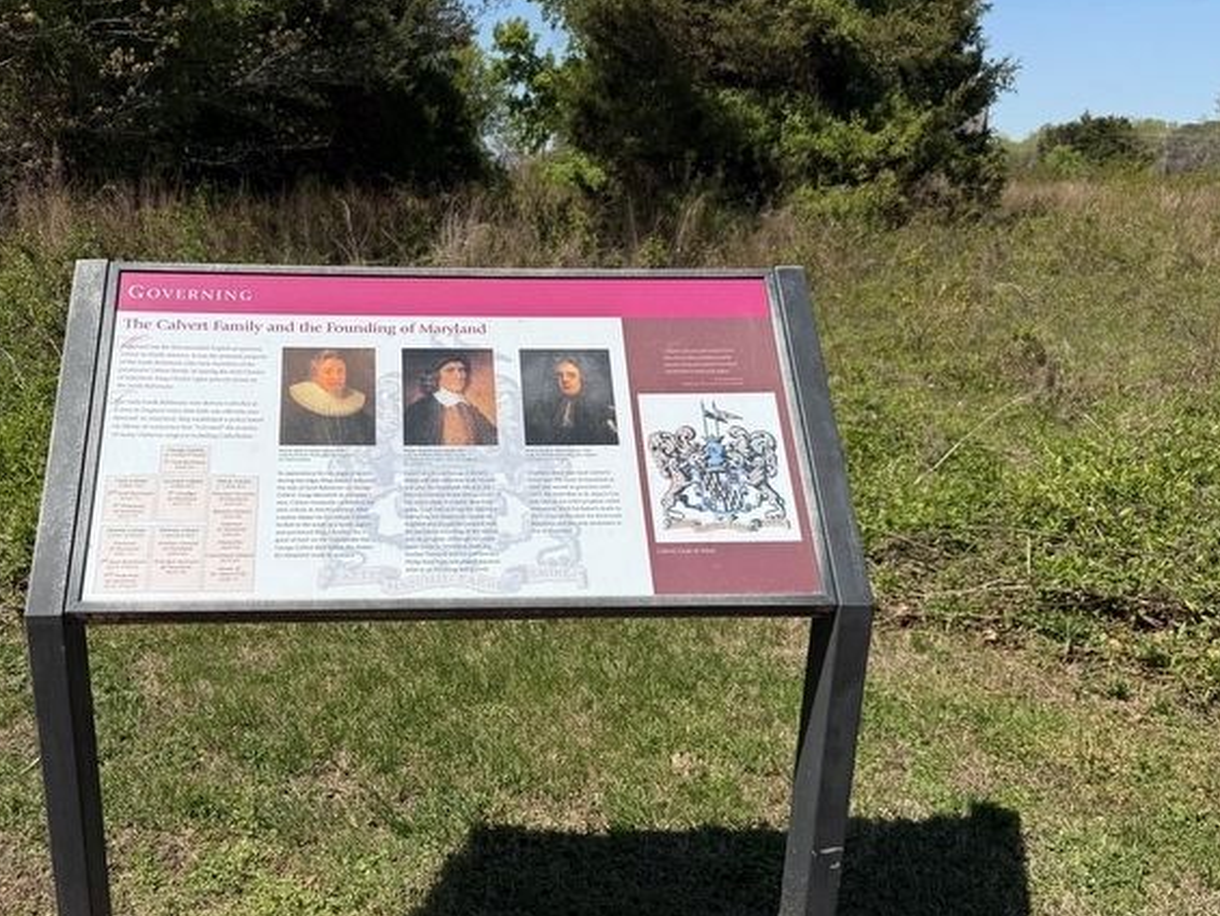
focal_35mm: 34
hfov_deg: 53.5
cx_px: 484
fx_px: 1199
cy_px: 568
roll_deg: -0.3
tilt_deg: -15.2
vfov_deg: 41.5
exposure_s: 1/8130
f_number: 1.78
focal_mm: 6.76
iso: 80
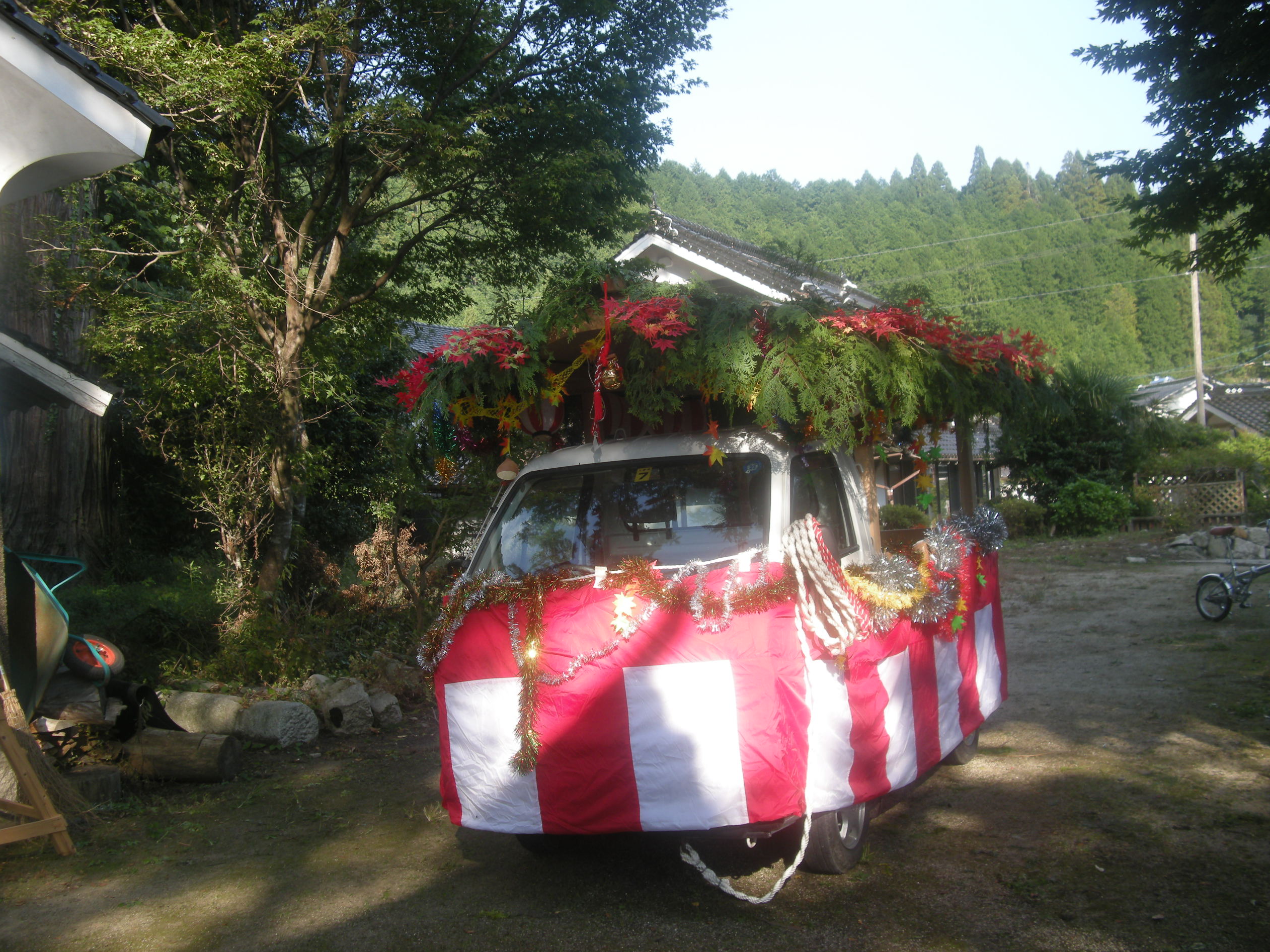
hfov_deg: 49.0
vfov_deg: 37.7
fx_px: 1394
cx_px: 624
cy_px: 468
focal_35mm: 38
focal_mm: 7.9
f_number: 2.8
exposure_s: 1/200
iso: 64
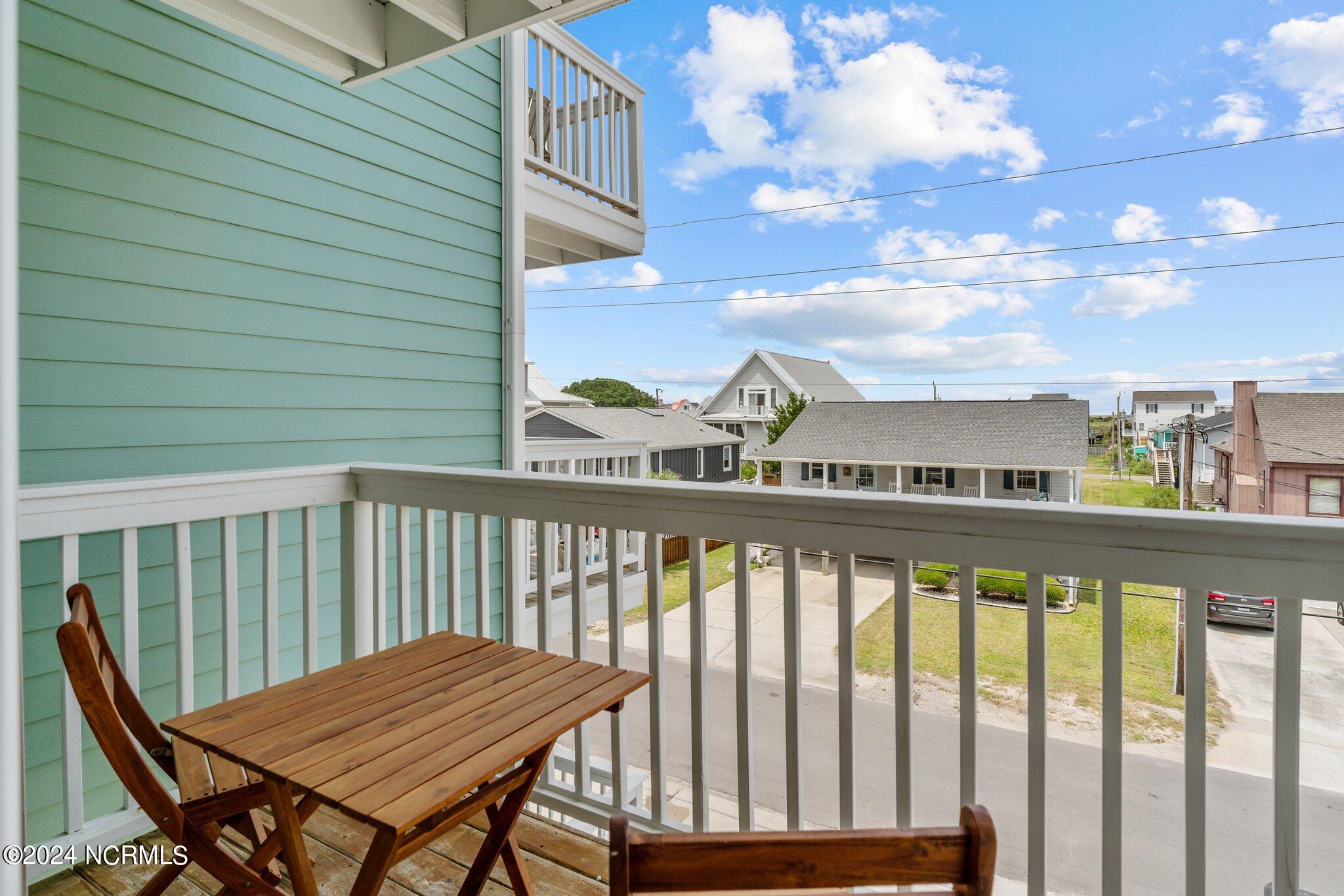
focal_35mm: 19
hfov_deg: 86.9
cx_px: 672
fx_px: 709
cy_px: 448
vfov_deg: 64.5
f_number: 7.1
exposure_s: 1/500
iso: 100
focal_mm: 19
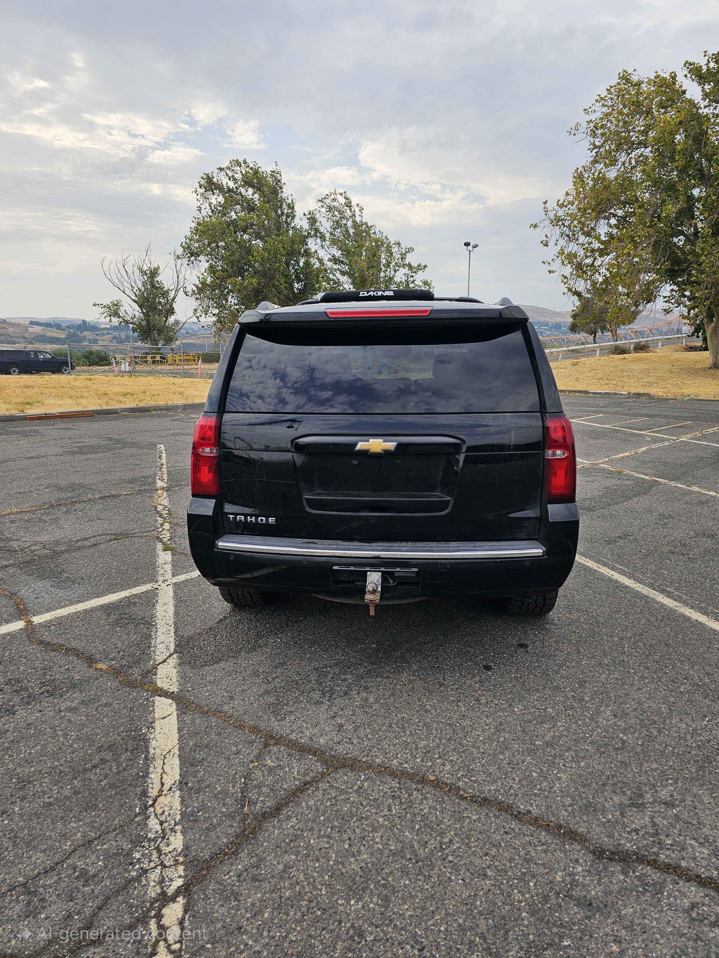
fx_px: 637
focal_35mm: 23
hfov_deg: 58.9
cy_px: 479
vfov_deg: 73.9
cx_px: 360
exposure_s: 1/500
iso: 10
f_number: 1.7
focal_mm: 6.3
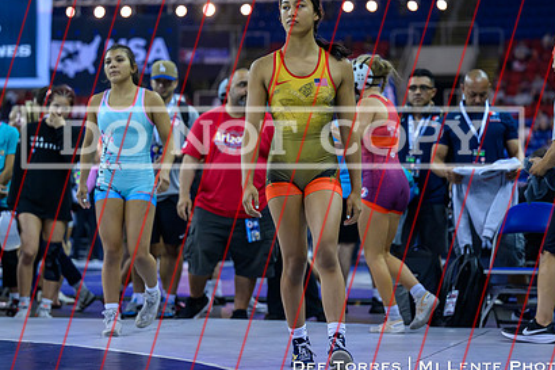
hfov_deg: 16.3
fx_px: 1942
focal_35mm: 126
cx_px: 272
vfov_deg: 10.9
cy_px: 147
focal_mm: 89
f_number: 2.8
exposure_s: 1/800
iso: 2500
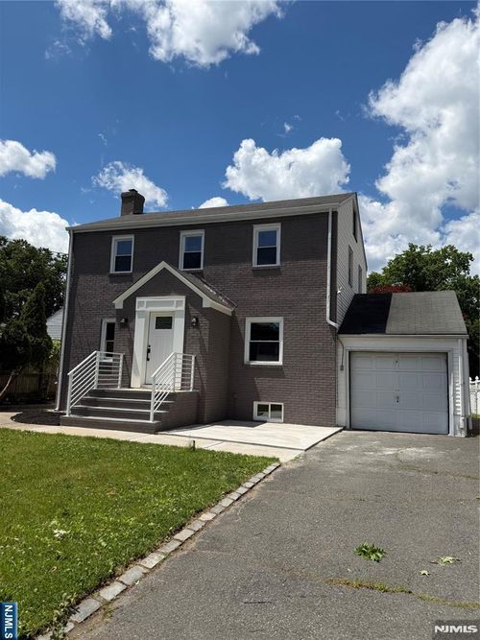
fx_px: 444
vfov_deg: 71.6
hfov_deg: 56.8
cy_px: 320
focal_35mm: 24
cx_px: 240
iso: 80
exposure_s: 1/6711
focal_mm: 6.76
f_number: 1.78
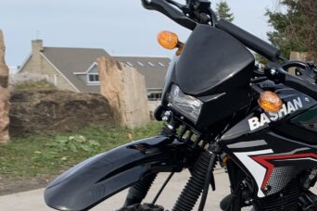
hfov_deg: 24.4
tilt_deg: -7.5
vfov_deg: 16.6
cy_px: 188
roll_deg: +1.6
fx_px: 713
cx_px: 283
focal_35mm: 81
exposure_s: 1/954
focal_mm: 4.25
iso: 25
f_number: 1.8
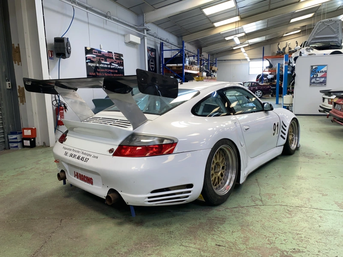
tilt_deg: -9.9
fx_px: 258
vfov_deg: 53.1
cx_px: 172
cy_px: 128
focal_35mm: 26
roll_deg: +1.6
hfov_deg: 67.3
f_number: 1.8
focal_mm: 4.25
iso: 40
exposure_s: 1/24
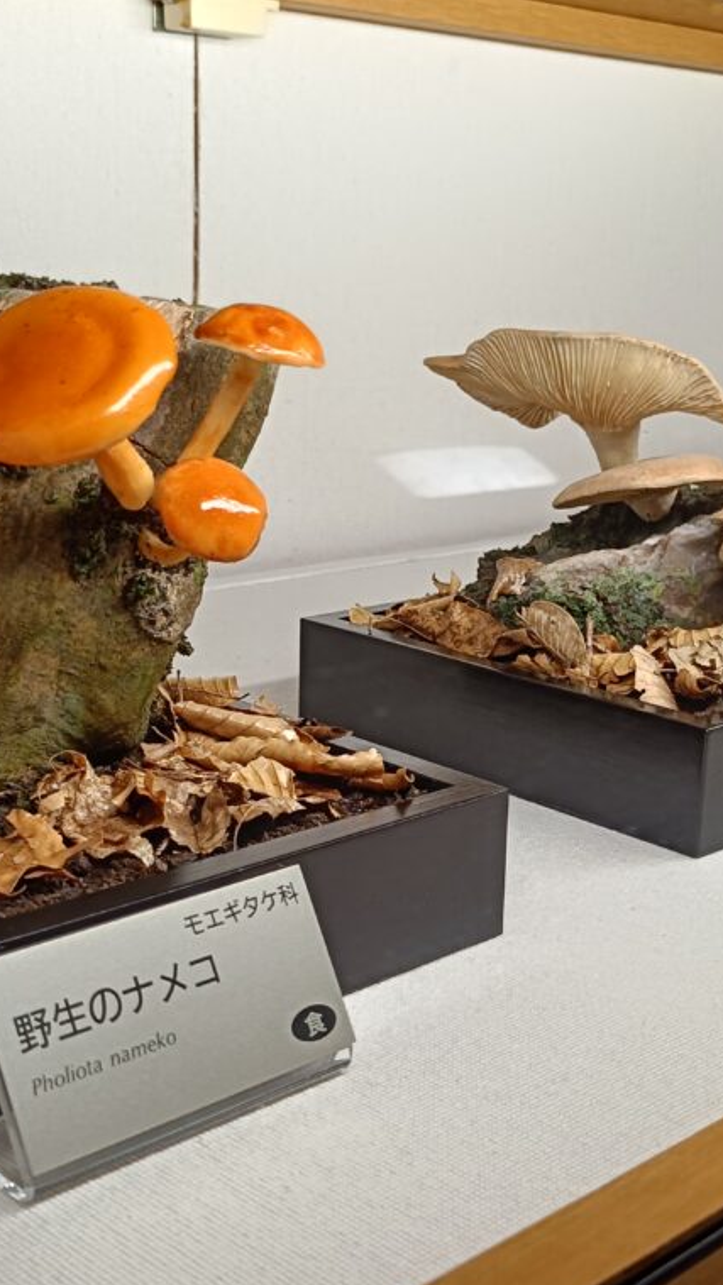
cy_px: 648
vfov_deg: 41.3
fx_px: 1704
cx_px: 464
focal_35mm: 50
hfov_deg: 23.9
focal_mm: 4.7
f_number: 1.7
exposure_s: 1/60
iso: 200
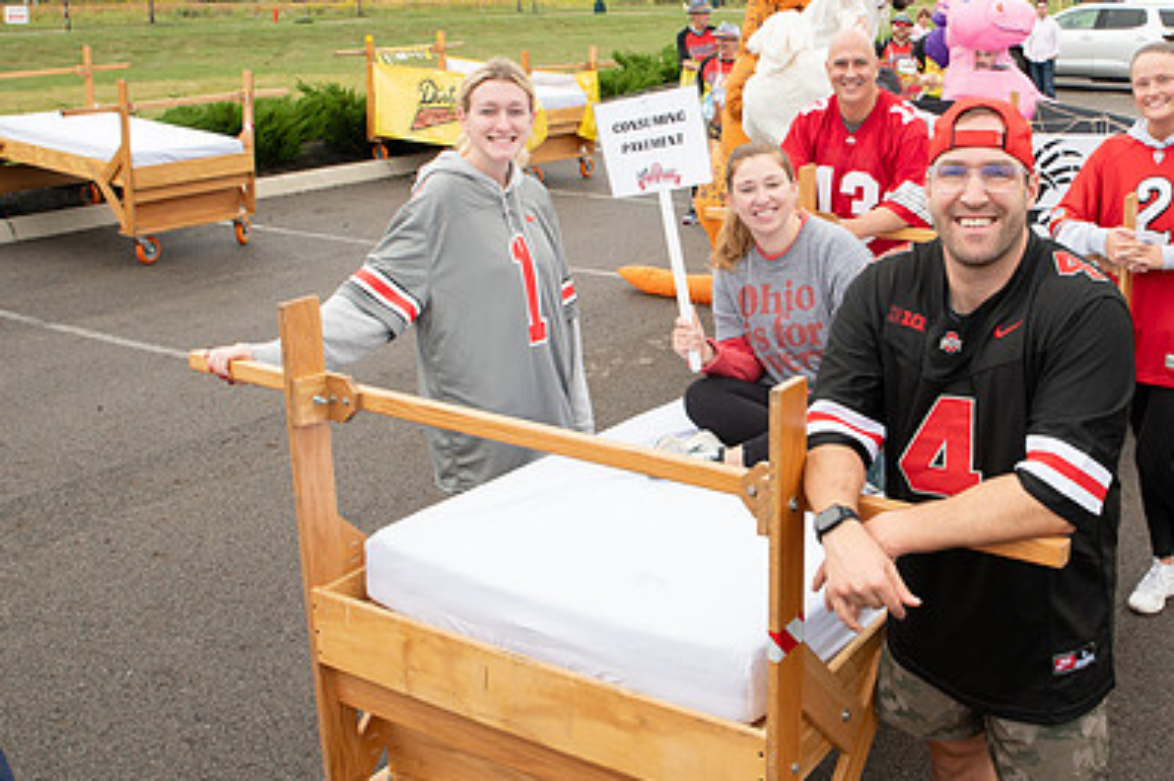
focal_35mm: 40
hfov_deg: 47.8
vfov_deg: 33.2
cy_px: 294
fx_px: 1303
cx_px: 772
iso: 640
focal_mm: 24
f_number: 10
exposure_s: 1/200
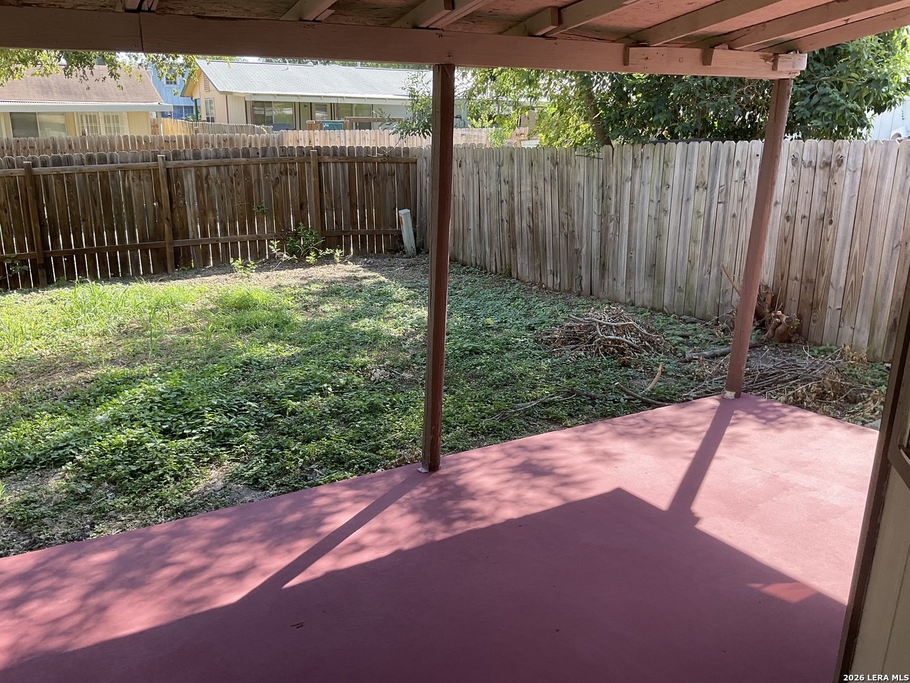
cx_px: 455
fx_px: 762
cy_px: 342
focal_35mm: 29
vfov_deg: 48.2
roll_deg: -2.1
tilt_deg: -14.5
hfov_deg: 61.7
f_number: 1.8
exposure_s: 1/217
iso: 16
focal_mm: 3
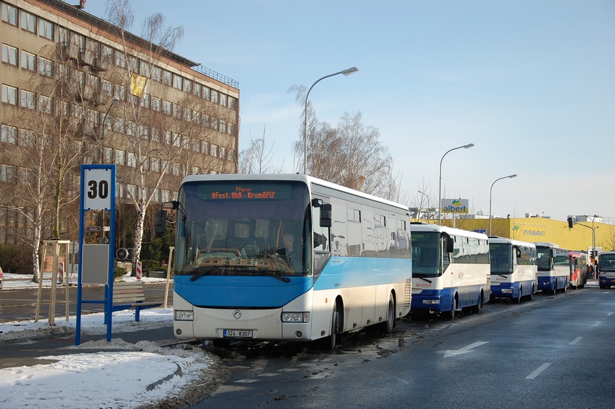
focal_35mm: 72
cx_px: 308
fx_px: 1229
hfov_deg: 28.1
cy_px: 204
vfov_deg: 18.9
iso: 220
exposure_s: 1/1000
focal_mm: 48
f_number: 5
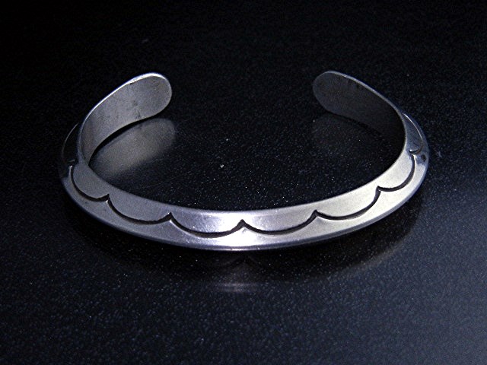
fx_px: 830
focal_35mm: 59
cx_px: 244
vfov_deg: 24.8
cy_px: 182
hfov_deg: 32.7
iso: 528
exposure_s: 1/30
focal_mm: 10.6
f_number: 8
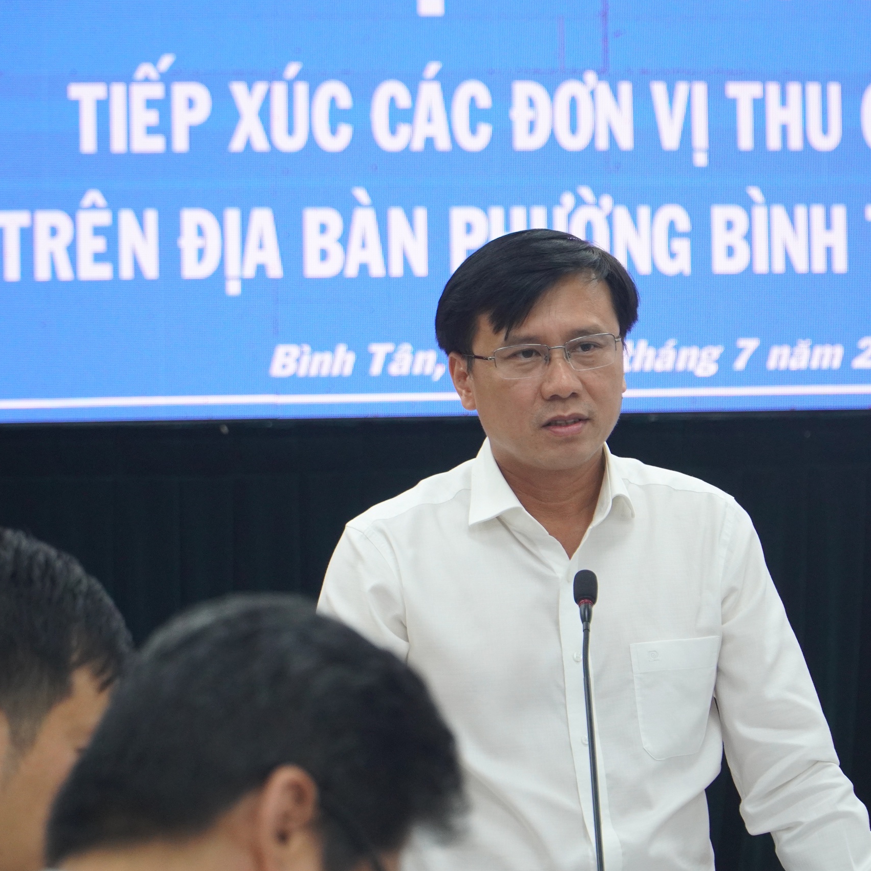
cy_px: 436
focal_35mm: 165
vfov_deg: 10.6
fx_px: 4697
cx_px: 466
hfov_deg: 10.6
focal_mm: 86
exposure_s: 1/160
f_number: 4
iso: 1000
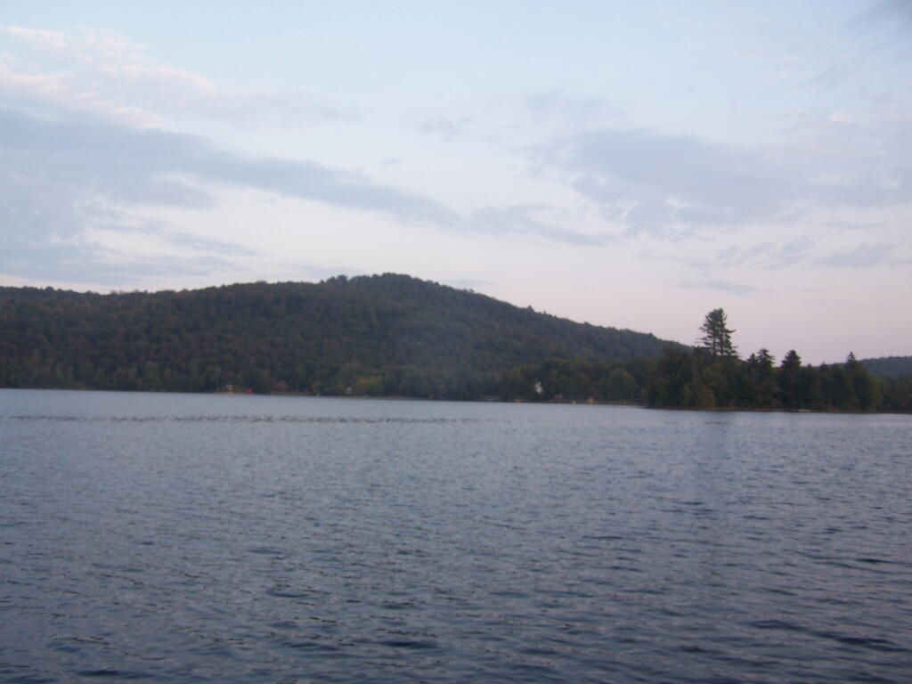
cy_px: 342
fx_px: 1001
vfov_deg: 37.7
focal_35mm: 38
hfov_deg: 49.0
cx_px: 456
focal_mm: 6.3
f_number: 2.8
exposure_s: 1/80
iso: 80
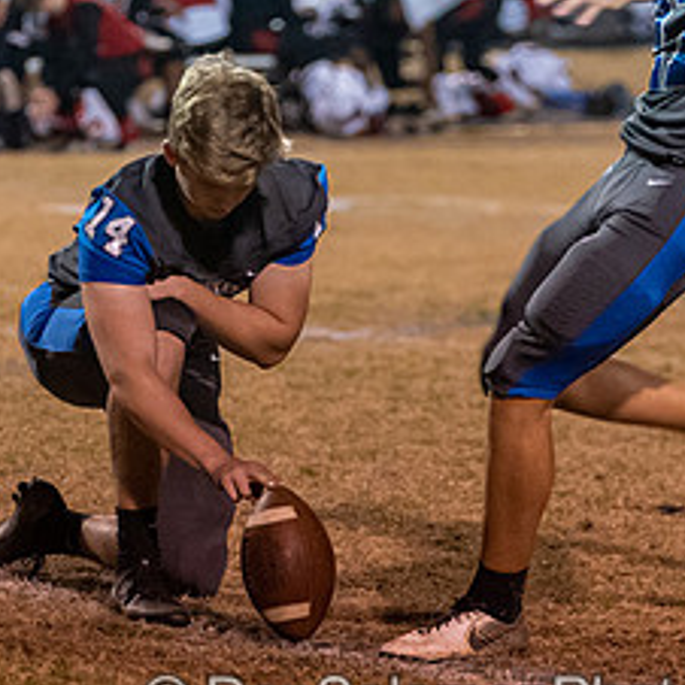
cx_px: 307
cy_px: 311
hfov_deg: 5.4
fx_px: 7299
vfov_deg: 5.4
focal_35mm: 326
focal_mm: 123
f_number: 3.2
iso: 6400
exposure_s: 1/500
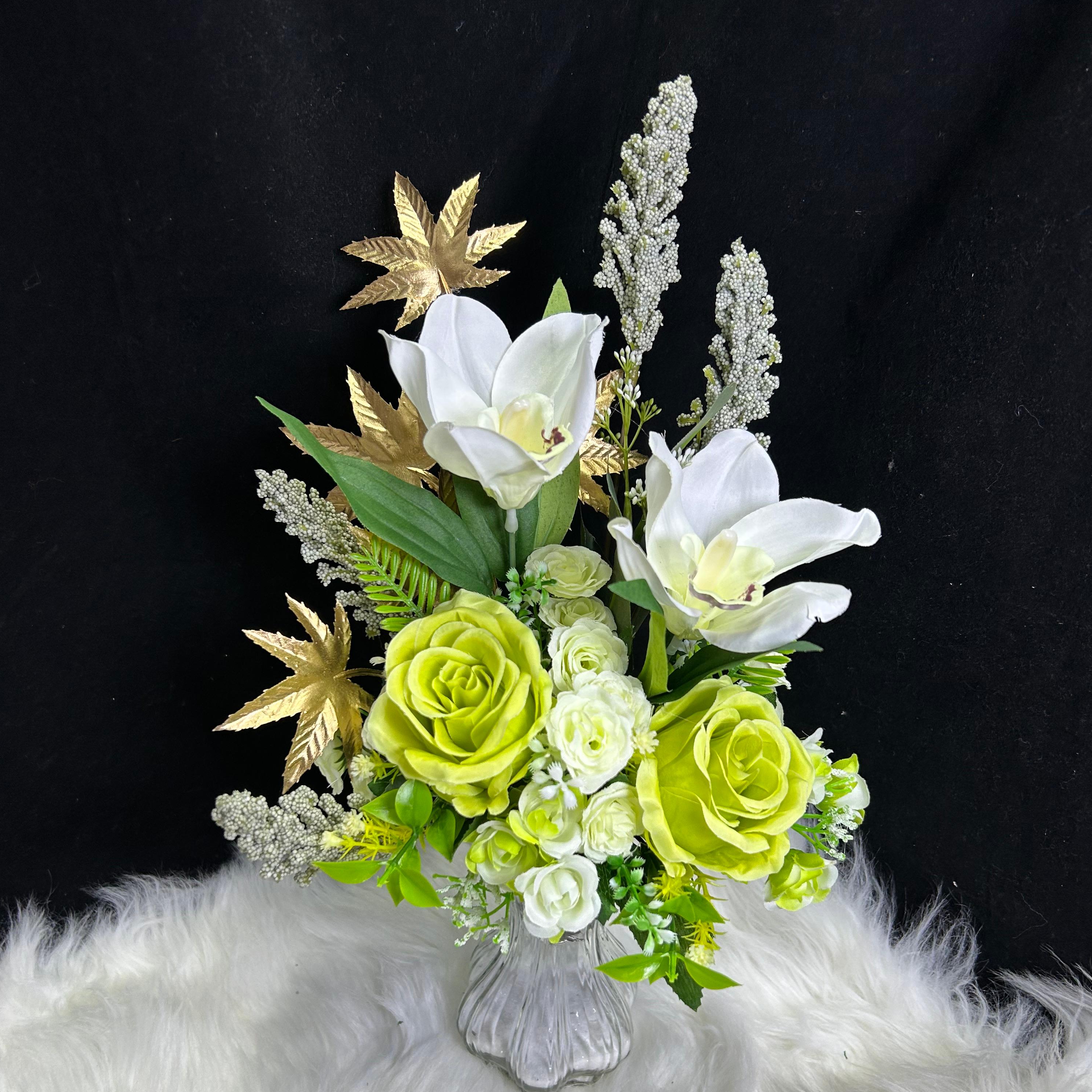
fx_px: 1106
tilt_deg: -29.2
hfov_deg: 52.5
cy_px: 659
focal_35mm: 31
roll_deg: -2.1
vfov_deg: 52.2
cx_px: 551
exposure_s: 1/100
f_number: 1.5
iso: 64
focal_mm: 5.7
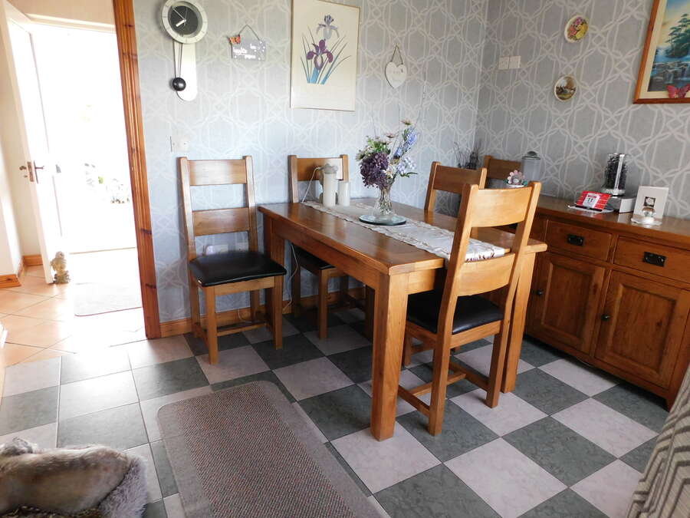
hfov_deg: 73.9
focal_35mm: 23
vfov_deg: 58.9
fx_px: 458
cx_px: 345
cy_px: 259
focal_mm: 4
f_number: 3
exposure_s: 1/20
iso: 400
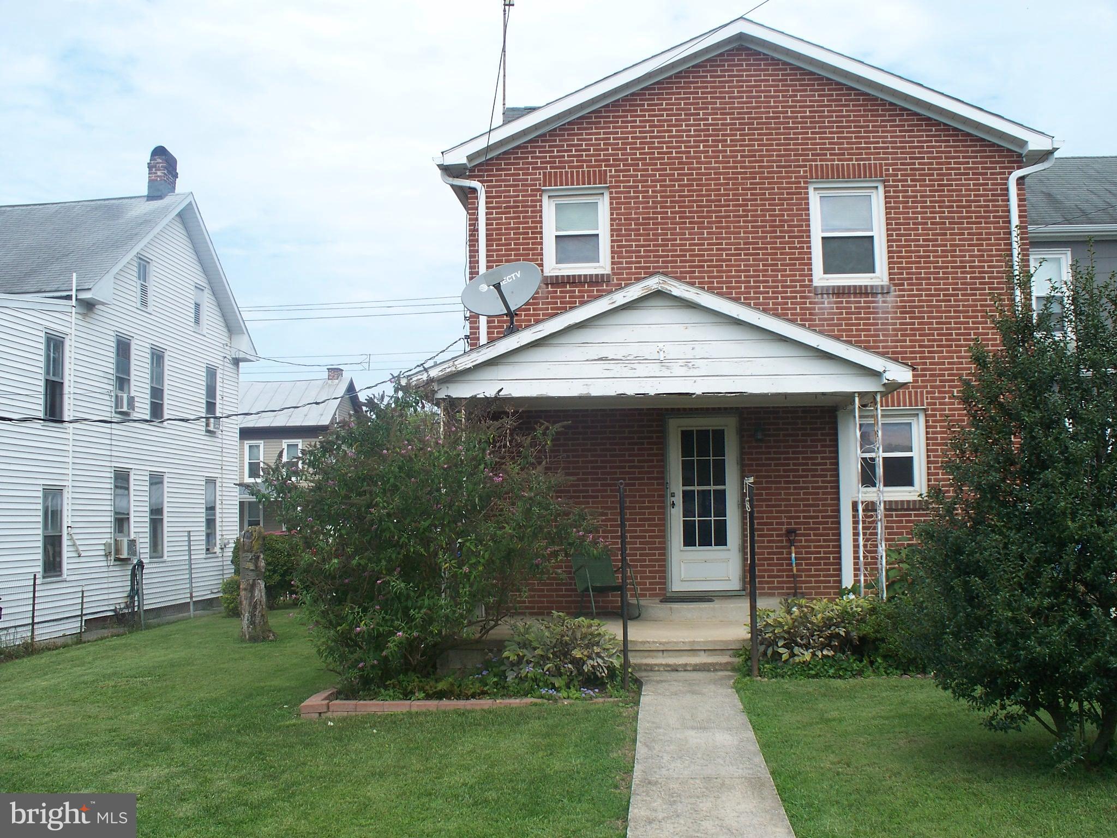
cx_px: 558
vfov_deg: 39.7
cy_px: 419
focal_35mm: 36
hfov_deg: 51.4
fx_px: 1162
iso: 80
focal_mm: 7.54
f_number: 5
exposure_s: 1/320
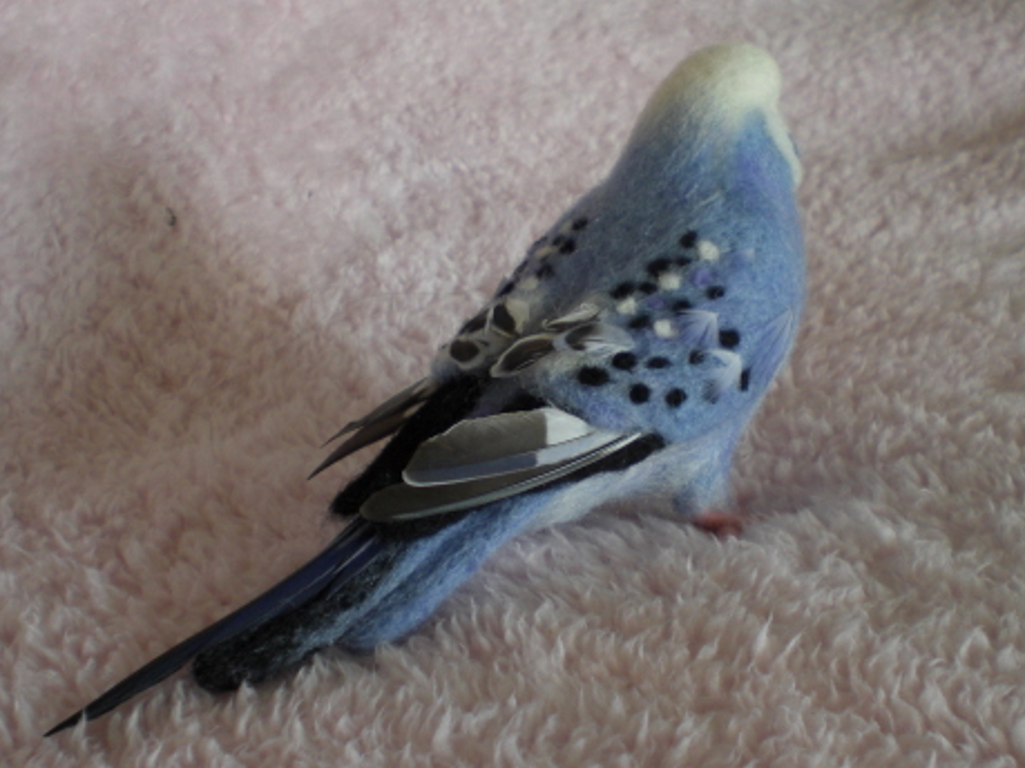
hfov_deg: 36.2
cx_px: 549
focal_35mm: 53
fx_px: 1569
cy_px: 364
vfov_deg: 27.5
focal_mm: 6.3
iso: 100
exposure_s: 1/50
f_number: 3.1
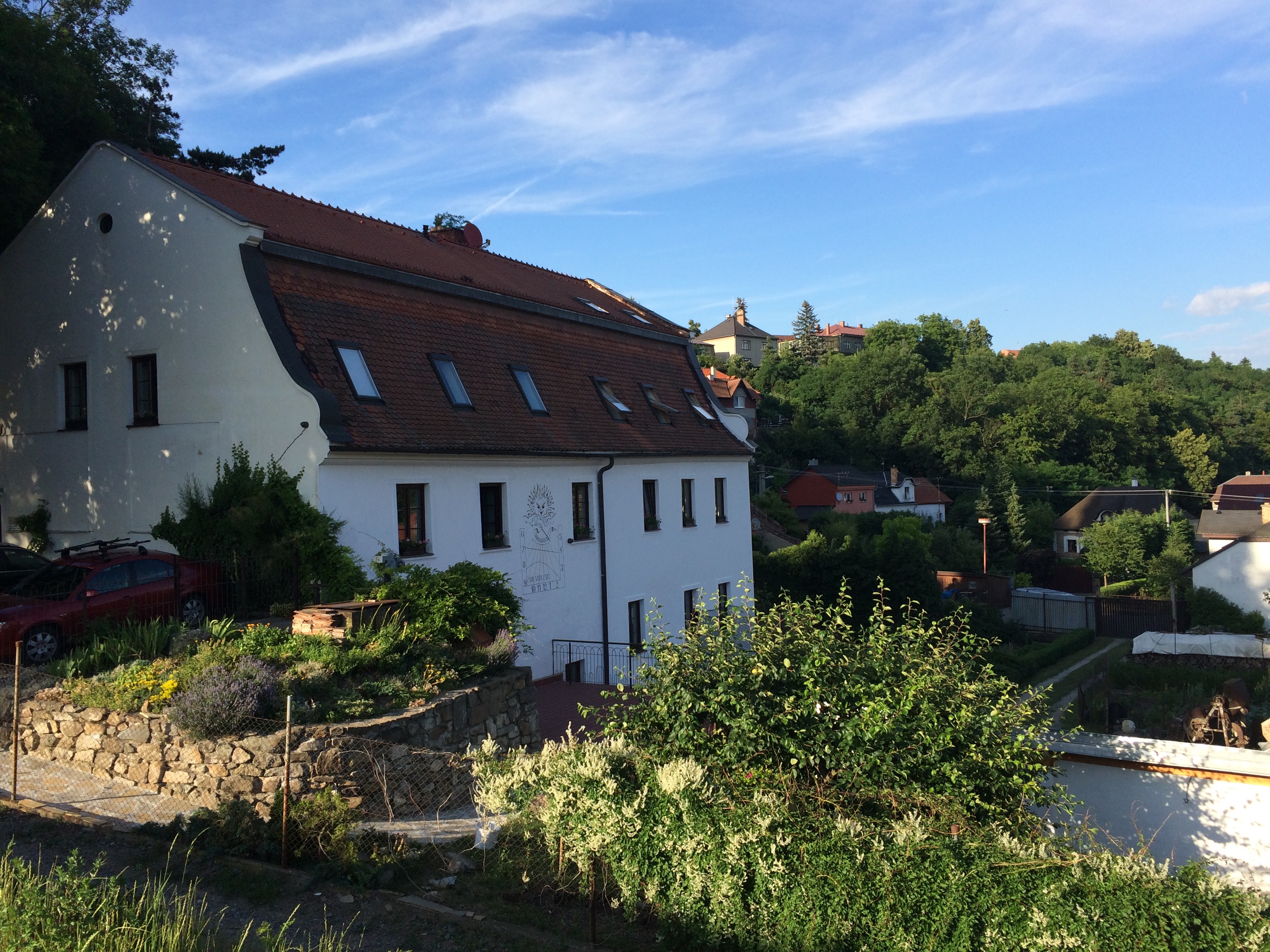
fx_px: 1064
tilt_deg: -0.1
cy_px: 476
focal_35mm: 29
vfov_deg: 48.2
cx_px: 635
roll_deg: +3.0
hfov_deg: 61.7
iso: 32
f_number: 2.2
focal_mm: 4.15
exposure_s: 1/1172
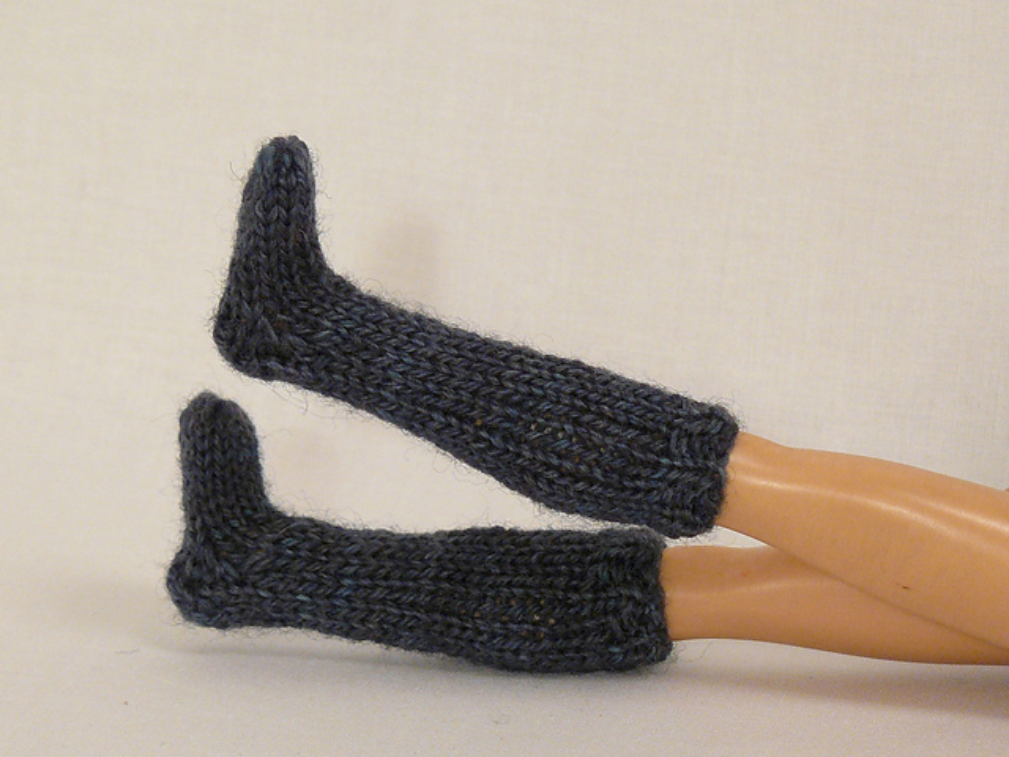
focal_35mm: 179
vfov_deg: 8.3
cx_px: 504
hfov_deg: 11.0
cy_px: 378
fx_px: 5218
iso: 200
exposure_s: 1/5
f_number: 3.2
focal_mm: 19.9
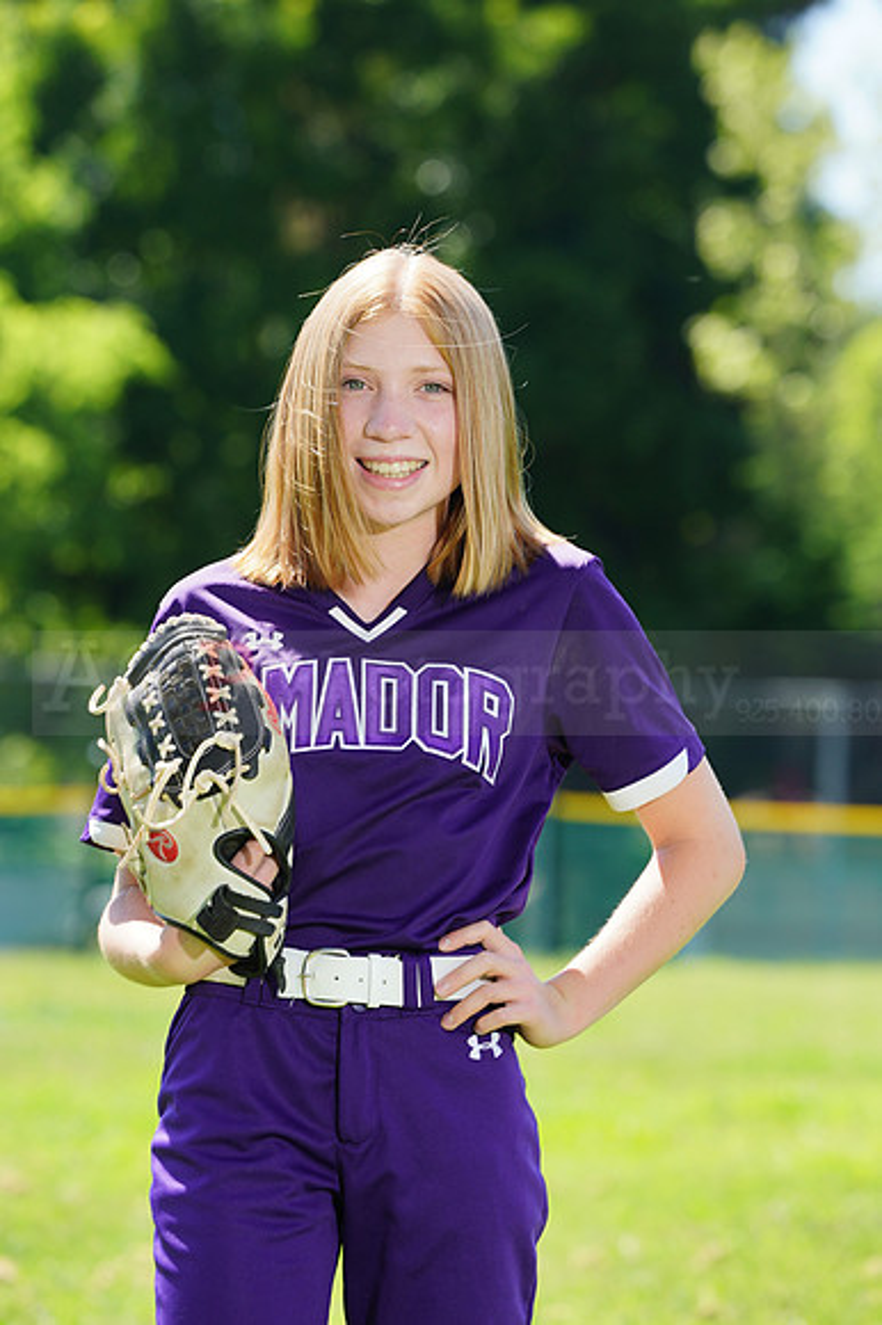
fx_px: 11037
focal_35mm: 300
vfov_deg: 6.9
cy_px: 662
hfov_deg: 4.6
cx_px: 441
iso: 200
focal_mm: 300
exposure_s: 1/160
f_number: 10
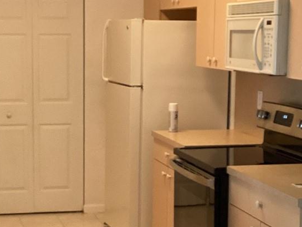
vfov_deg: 16.2
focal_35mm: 91
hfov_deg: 21.4
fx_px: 794
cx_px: 90
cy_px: 155
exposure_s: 1/60
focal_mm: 3.3
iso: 320
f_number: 2.4
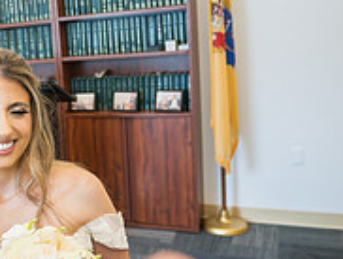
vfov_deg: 28.1
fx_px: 516
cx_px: -70
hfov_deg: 31.0
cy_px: 109
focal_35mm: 52
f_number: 2.8
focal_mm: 17
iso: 800
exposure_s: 1/125
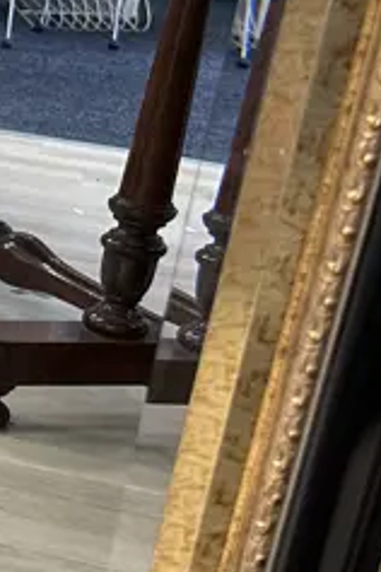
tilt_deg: -33.9
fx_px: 1714
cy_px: 311
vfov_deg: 18.9
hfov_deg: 11.3
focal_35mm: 108
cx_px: -424
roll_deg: -1.4
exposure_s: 1/100
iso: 200
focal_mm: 6.86
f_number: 1.78
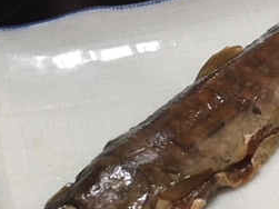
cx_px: 137
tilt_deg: -45.6
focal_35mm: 74
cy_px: 49
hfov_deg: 26.3
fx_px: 596
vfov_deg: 19.7
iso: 200
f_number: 2.2
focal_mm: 4.15
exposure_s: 1/20
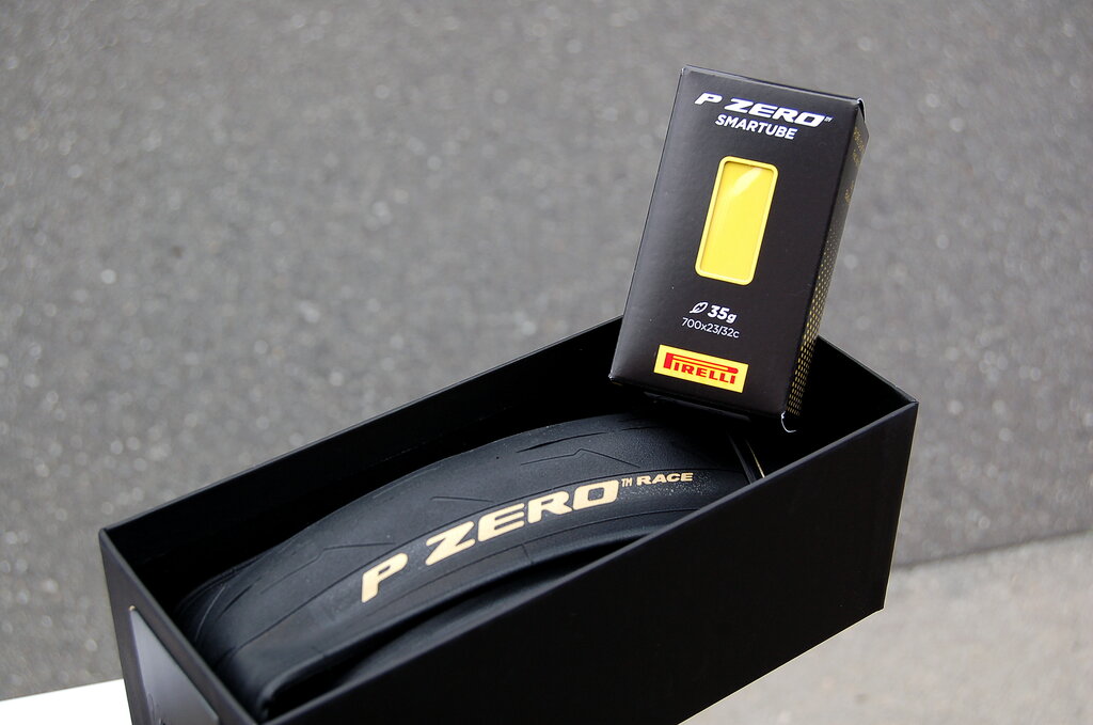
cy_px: 362
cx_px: 546
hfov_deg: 35.1
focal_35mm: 57
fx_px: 1728
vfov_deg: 23.7
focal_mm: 38
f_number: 6.3
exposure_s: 1/160
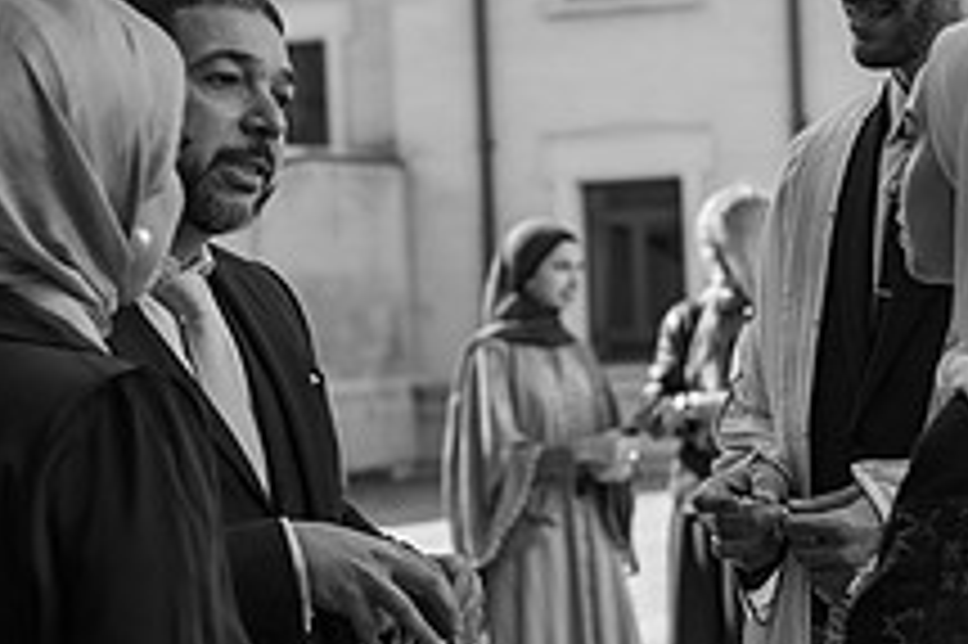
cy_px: 327
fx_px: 2902
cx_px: 594
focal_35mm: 108
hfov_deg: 18.9
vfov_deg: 12.7
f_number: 2.8
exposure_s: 1/1250
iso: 100
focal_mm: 40
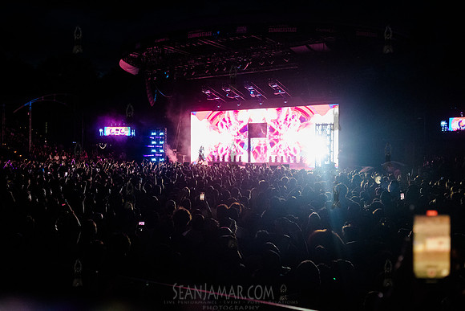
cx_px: 232
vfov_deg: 37.9
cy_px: 156
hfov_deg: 54.4
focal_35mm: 35
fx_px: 452
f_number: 3.2
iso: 8000
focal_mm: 35
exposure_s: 1/800
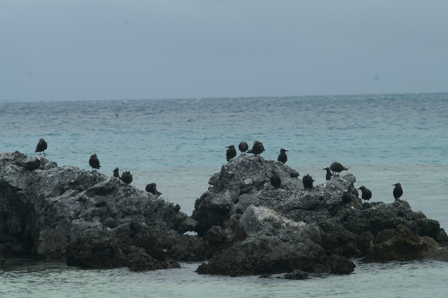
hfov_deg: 7.6
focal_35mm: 270
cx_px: 224
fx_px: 3357
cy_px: 149
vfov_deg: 5.1
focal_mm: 180
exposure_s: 1/300
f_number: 11
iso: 100
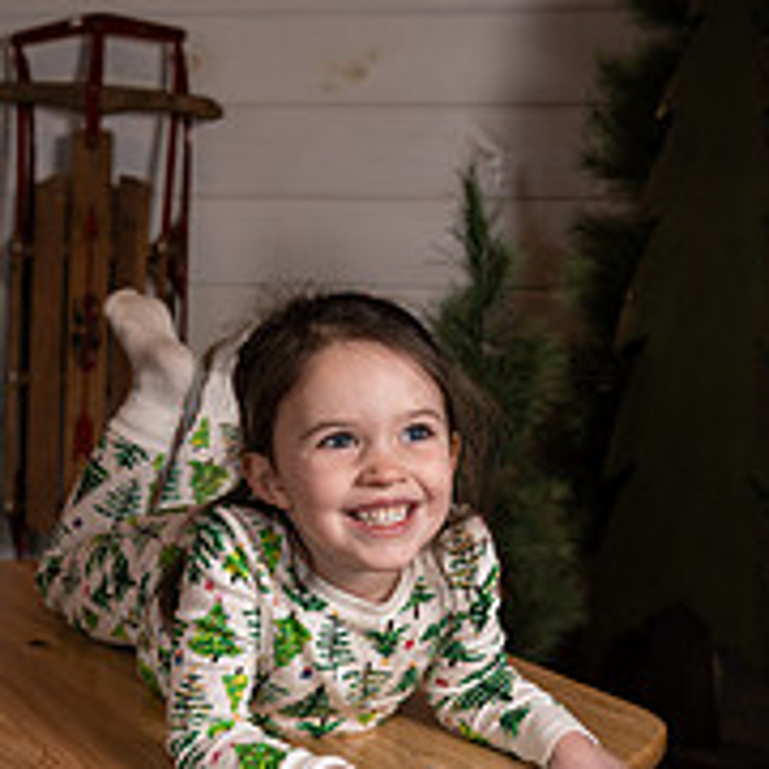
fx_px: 1659
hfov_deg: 26.0
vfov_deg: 25.5
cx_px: 265
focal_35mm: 66
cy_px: 645
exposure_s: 1/250
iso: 320
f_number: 4
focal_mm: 31
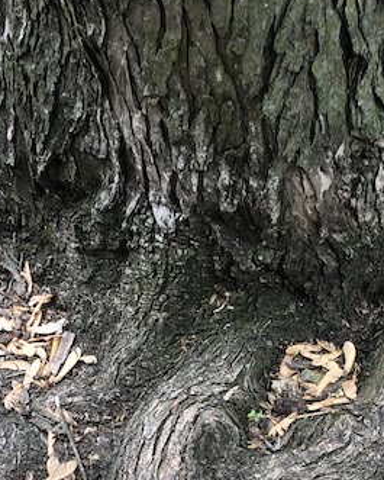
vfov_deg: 26.3
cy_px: 538
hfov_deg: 23.1
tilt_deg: -61.5
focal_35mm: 66
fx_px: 937
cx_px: 219
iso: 32
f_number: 1.8
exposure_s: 1/120
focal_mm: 4
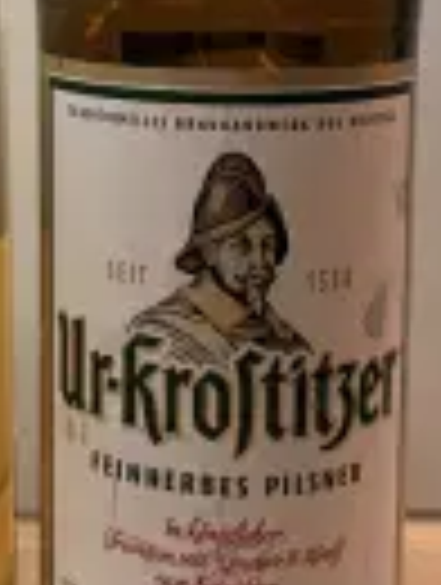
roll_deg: +0.4
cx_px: 40
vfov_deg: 23.7
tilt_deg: -6.8
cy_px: 50
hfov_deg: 18.2
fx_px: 1354
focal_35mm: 80
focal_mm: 5.96
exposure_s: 1/100
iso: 125
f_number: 1.6
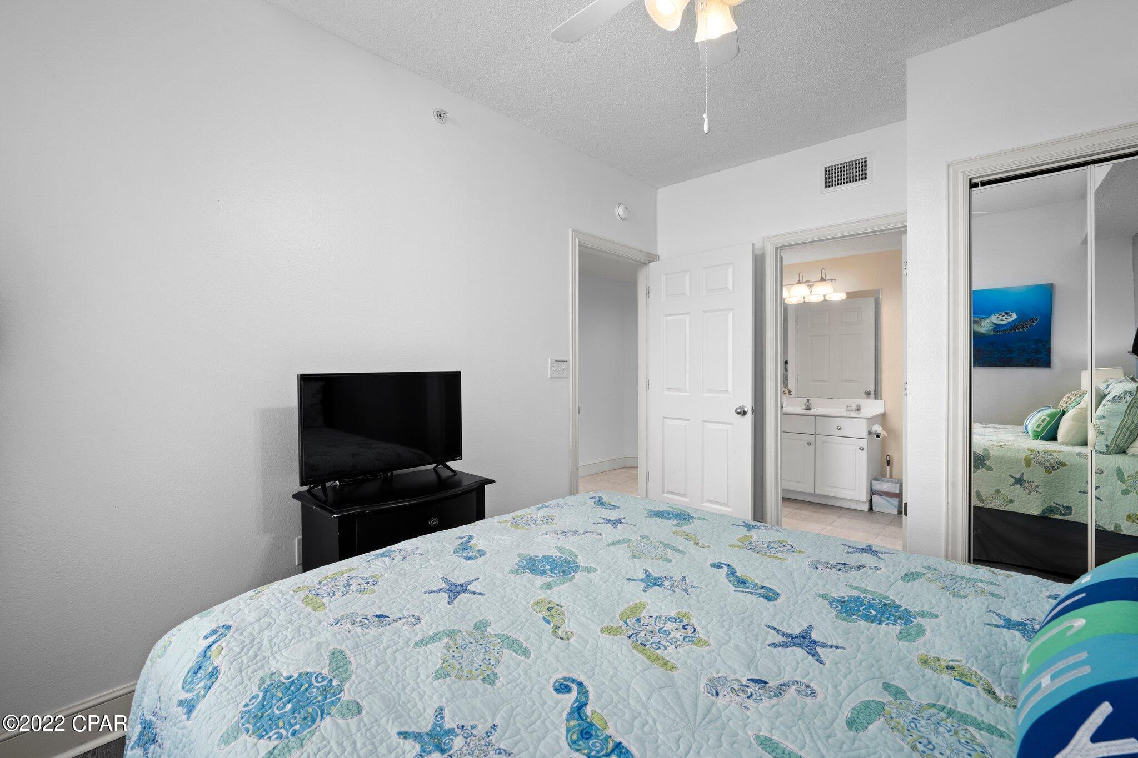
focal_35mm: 16
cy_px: 379
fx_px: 506
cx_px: 569
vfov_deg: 73.7
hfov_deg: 96.7
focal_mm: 16
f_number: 9
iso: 500
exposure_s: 1/5
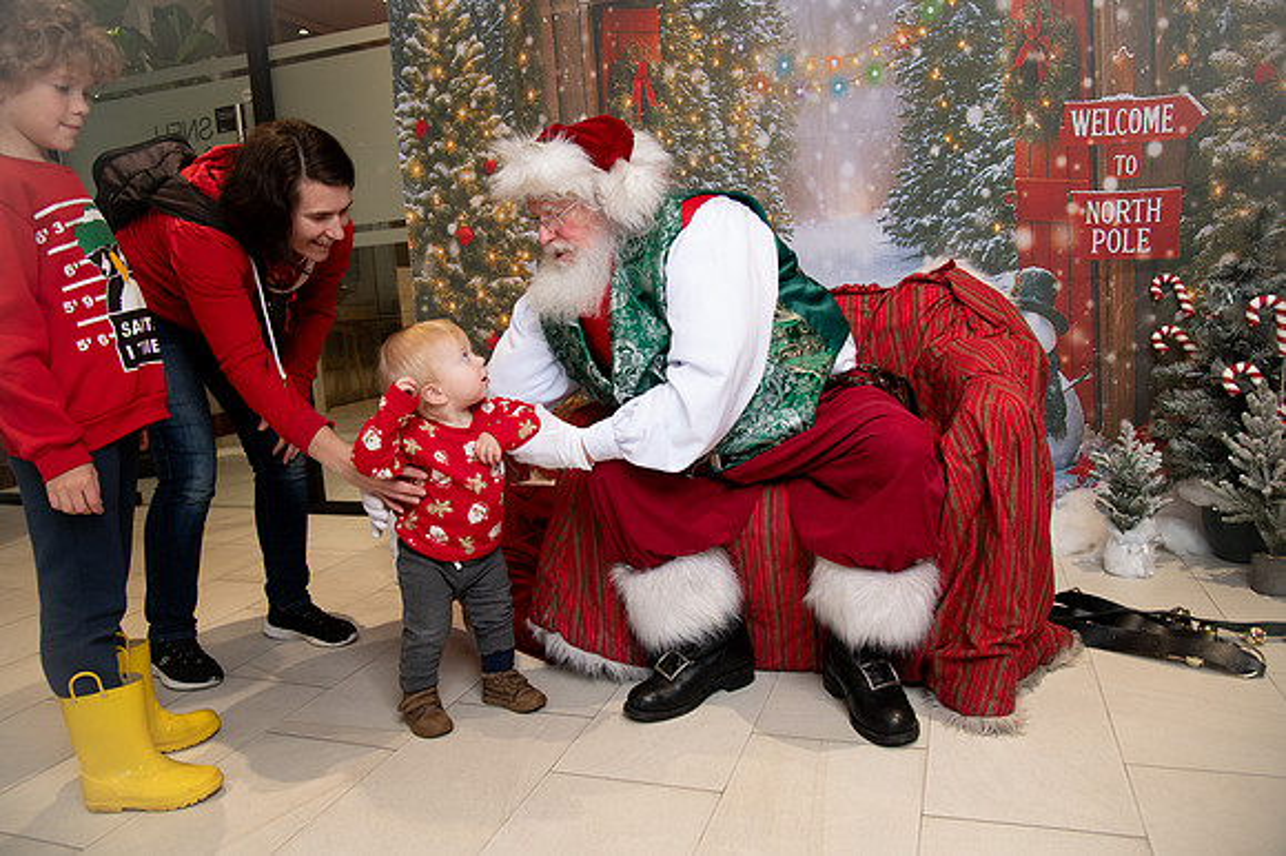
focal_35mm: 24
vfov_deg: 53.1
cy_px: 428
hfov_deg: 73.8
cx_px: 643
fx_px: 857
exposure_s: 1/200
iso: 1250
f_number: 4.5
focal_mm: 24
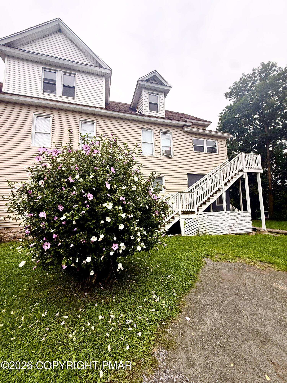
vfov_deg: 102.1
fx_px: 155
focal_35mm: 14
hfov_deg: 85.7
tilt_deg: +6.3
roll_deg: +1.7
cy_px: 192
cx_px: 144
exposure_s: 1/328
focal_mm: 2.22
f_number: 2.2
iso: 64
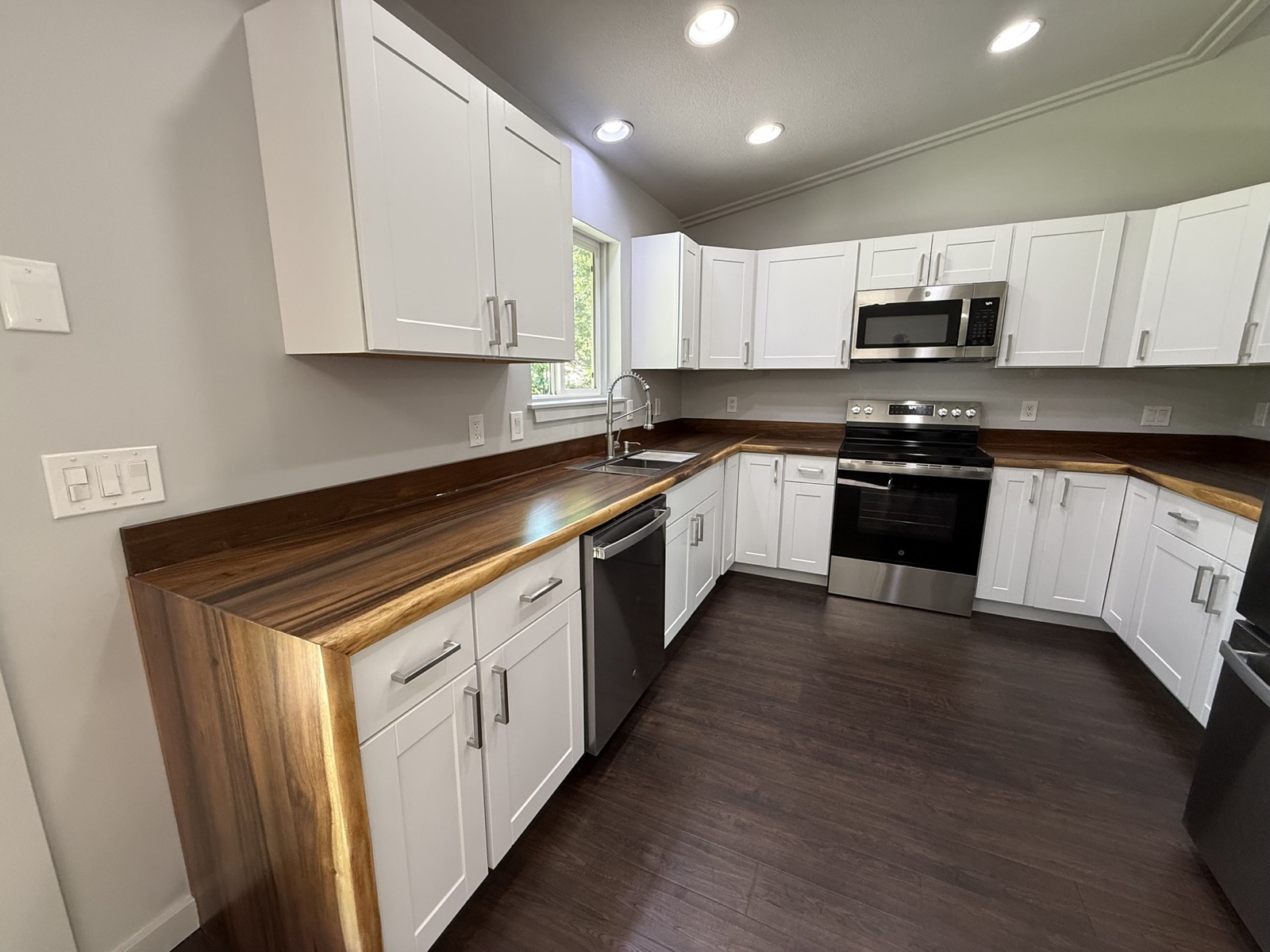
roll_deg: -0.1
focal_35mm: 14
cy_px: 476
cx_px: 635
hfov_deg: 102.1
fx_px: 514
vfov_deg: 85.7
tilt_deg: -10.8
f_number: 2.2
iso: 200
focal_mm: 2.22
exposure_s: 1/60
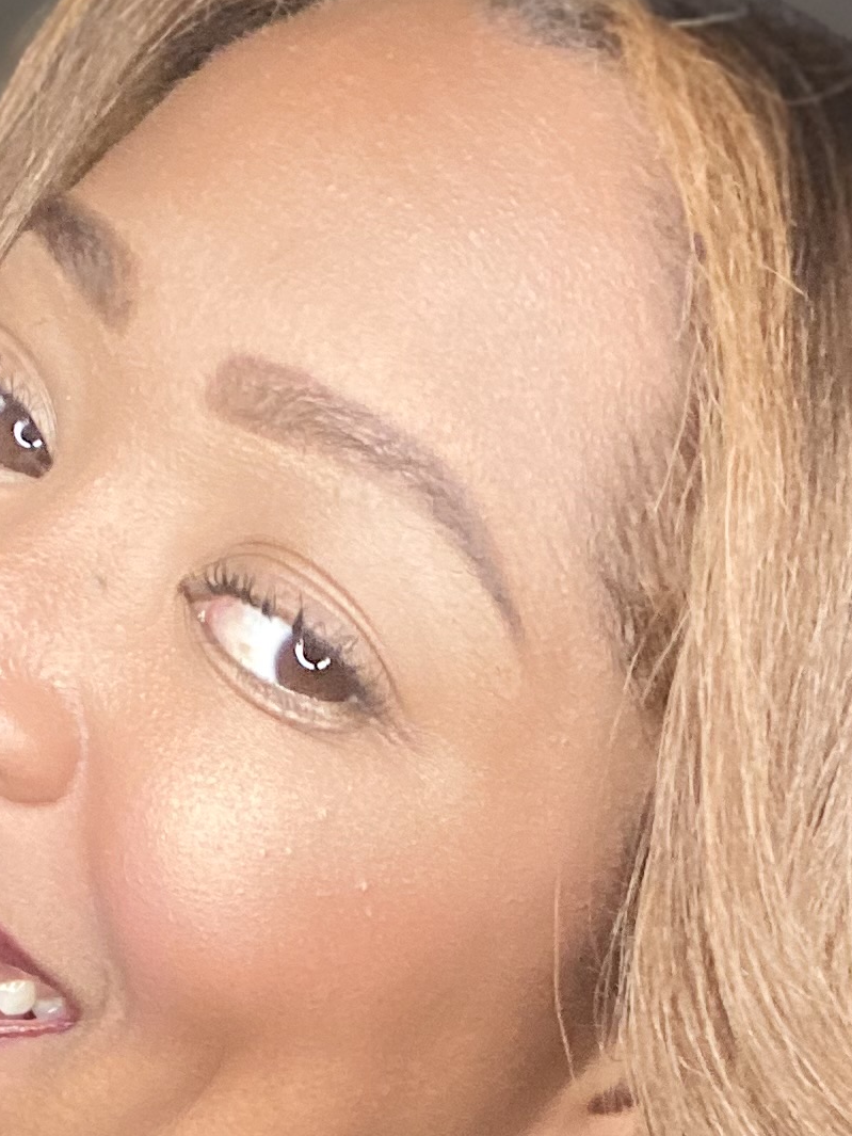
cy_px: 1316
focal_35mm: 87
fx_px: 2855
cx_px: 269
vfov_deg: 21.1
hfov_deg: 16.9
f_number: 2.2
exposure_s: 1/60
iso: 250
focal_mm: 2.71
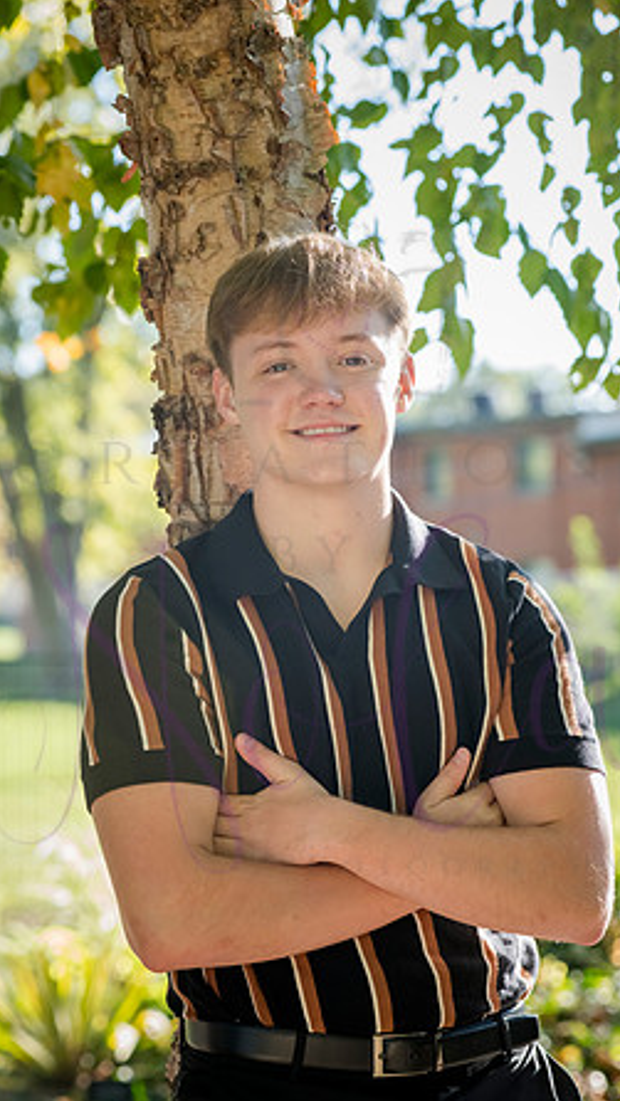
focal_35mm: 111
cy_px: 550
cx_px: 343
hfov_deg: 10.9
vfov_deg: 19.3
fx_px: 3243
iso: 800
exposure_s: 1/320
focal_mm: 105
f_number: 6.3
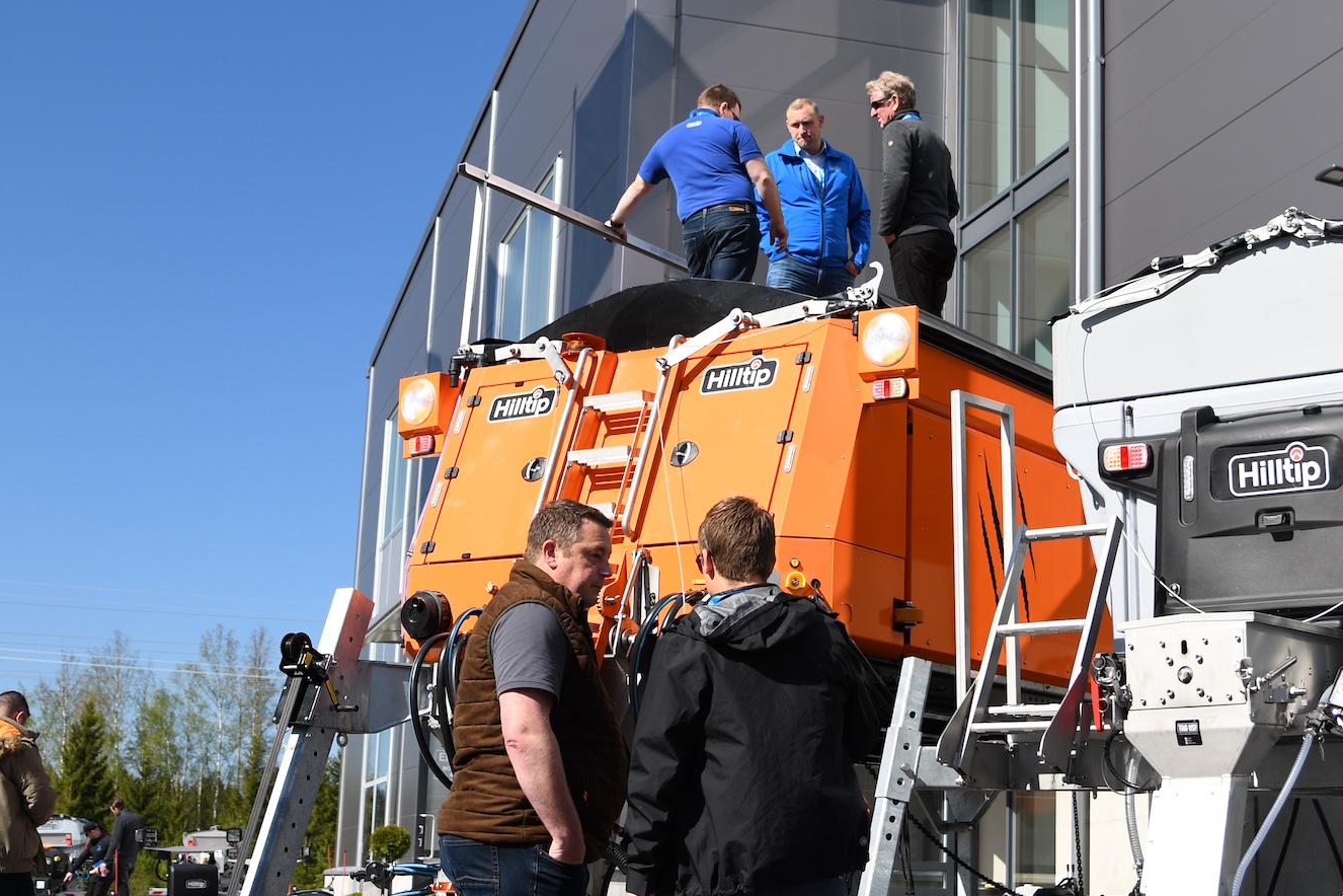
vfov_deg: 23.8
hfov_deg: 34.9
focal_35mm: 57
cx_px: 801
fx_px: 2126
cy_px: 397
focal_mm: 24
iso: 100
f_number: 2.8
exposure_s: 1/640
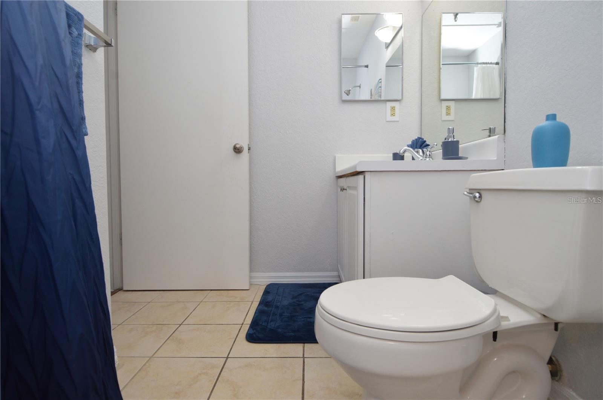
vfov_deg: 67.3
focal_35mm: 18
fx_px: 301
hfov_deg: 90.1
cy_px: 200
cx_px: 302
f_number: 4
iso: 400
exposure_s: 1/60
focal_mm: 12
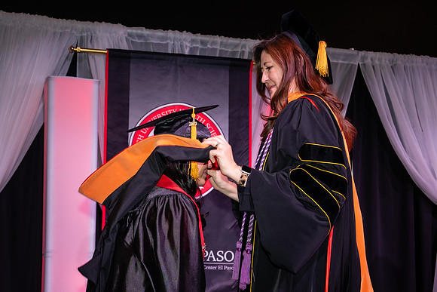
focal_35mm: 68
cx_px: 190
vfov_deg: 19.8
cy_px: 209
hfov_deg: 29.5
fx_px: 830
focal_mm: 45
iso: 1000
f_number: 5.6
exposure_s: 1/160
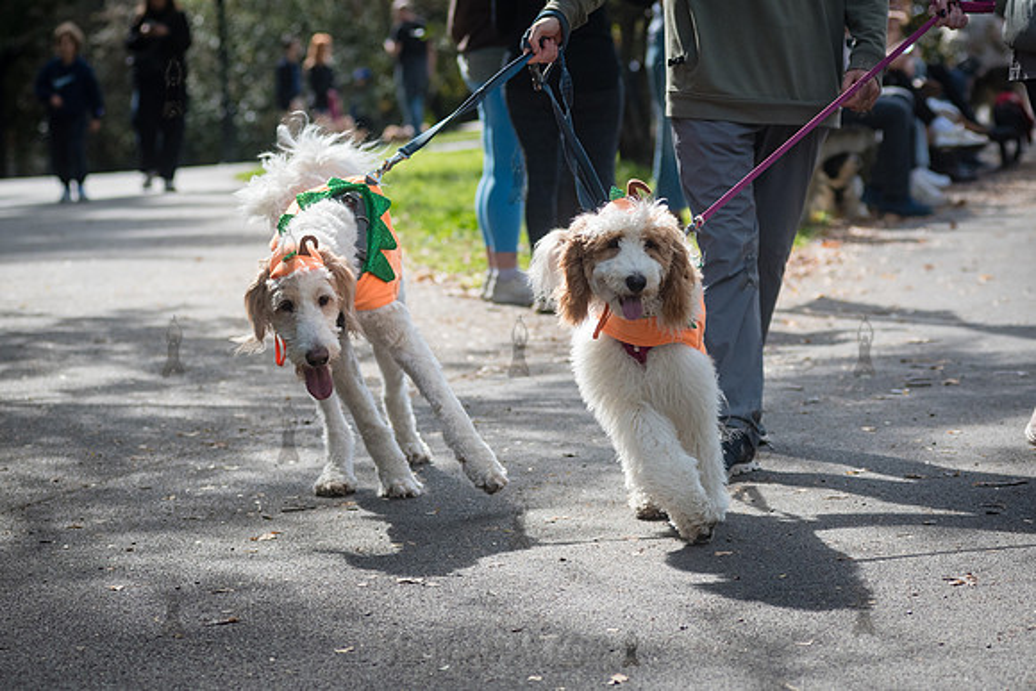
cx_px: 565
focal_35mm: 122
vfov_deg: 11.3
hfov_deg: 16.8
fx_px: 3506
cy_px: 326
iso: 1000
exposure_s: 1/4000
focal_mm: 86
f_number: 4
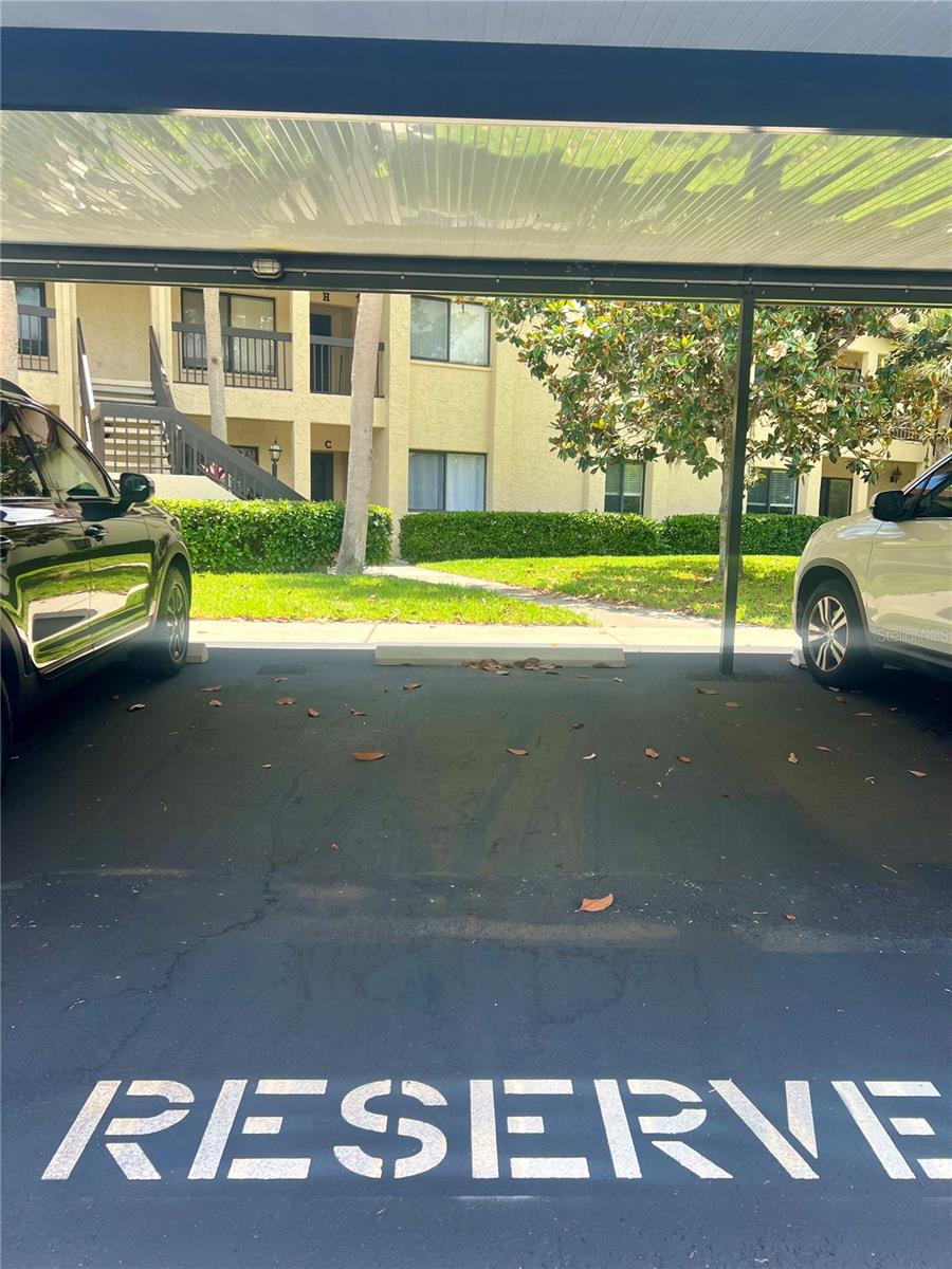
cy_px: 634
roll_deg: -1.7
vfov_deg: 67.3
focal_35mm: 26
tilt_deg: -6.7
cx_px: 476
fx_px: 953
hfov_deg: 53.1
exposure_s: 1/705
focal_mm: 5.7
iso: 50
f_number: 1.5
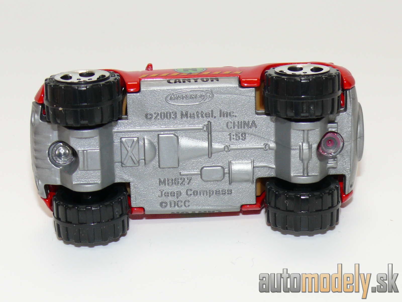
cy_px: 151
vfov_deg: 14.4
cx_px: 201
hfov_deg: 19.1
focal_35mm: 103
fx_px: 1196
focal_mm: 13.6
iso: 100
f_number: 4
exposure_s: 1/30
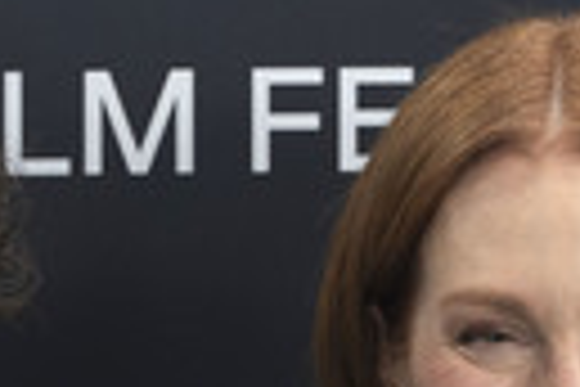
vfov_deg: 1.9
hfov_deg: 2.8
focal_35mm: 732
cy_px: 518
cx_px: 148
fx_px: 11792
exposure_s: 1/500
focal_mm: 200
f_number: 6.3
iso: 2000
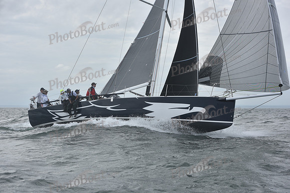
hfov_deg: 28.8
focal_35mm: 70
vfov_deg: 19.5
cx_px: 145
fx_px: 564
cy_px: 96
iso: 200
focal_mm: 70
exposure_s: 1/1250
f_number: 6.3
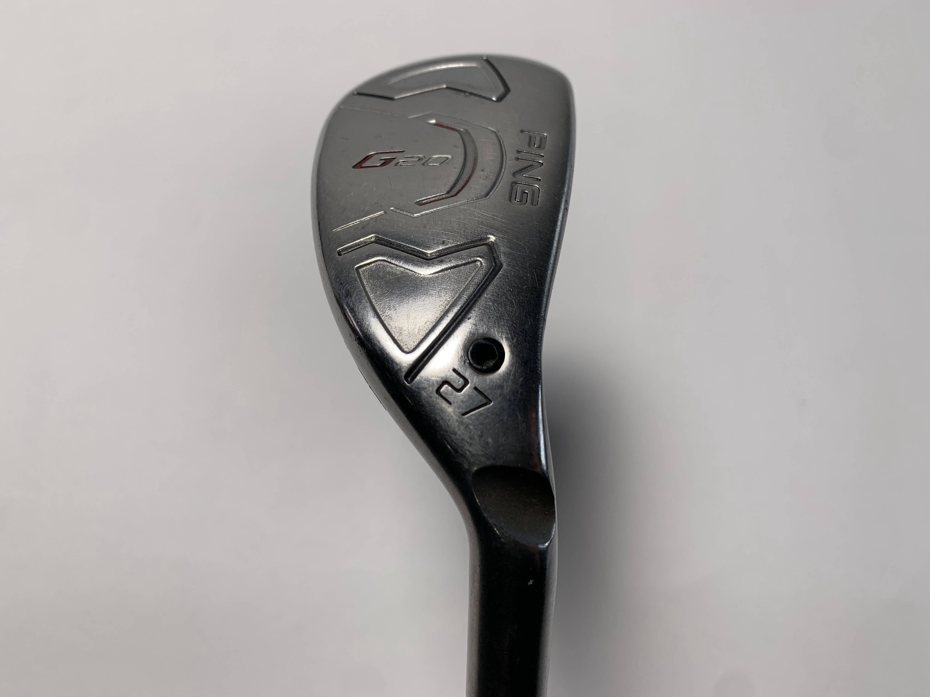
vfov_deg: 53.1
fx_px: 699
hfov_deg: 67.3
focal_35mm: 26
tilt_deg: -66.8
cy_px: 348
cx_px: 465
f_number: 1.8
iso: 25
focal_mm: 4.25
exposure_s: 1/497
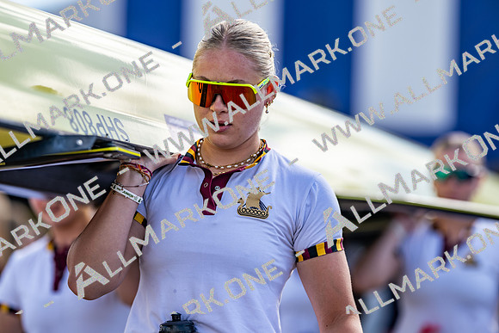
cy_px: 166
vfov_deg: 10.2
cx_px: 250
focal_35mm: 135
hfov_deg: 15.2
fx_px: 1872
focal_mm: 135
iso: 64
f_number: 1.8
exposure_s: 1/2000
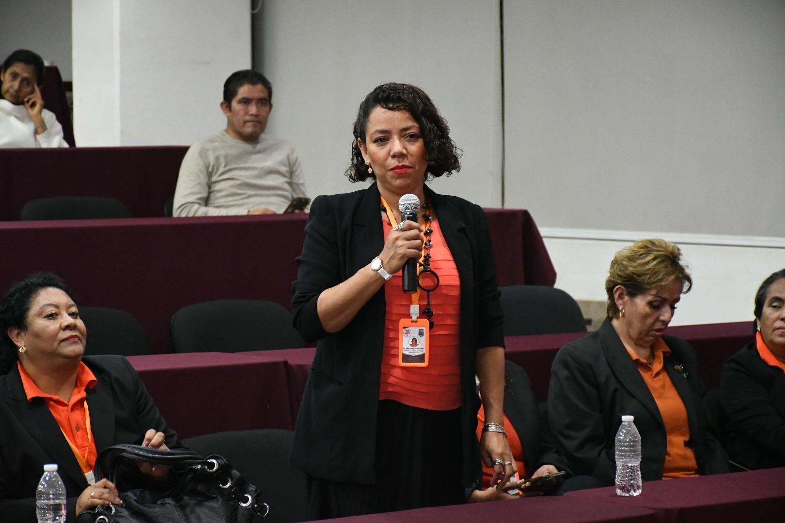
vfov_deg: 9.7
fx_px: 3096
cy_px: 262
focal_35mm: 142
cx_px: 392
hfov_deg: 14.4
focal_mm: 95
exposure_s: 1/100
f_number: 5.3
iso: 8000
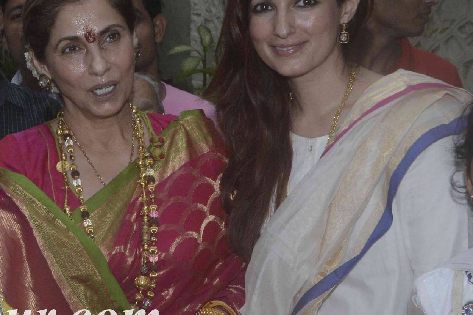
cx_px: -34
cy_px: 170
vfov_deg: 12.3
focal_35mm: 111
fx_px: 1457
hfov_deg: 17.8
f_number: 10
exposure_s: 1/160
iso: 800
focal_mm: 32
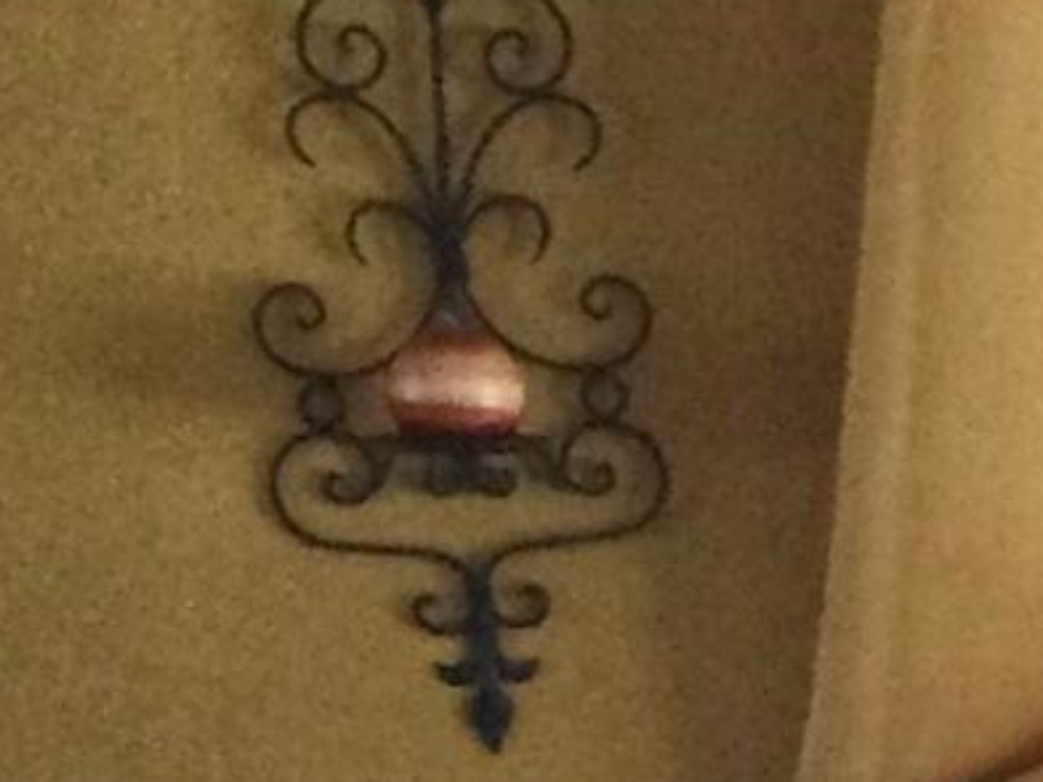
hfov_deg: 7.9
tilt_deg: -6.1
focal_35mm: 228
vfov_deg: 6.4
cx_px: 2743
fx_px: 6870
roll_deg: -0.8
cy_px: 1266
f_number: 2.4
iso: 64
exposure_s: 1/30
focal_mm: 3.3
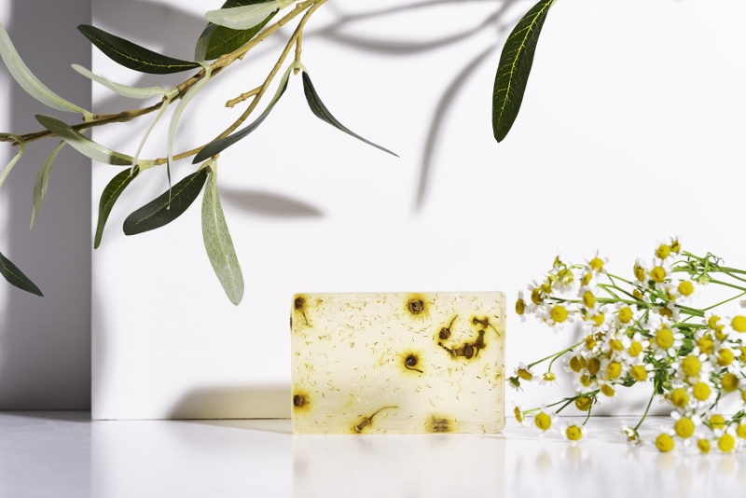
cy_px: 249
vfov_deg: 9.2
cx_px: 373
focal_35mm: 150
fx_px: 3109
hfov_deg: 13.7
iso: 100
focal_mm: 150
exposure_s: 1/640
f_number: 8
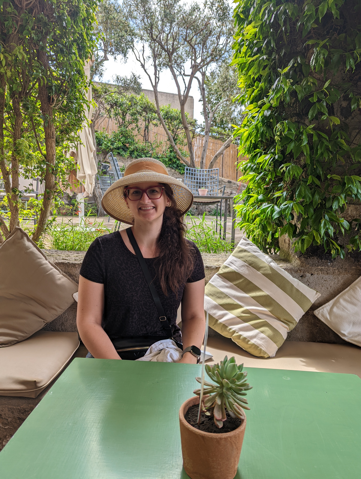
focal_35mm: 24
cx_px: 180
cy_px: 240
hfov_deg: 56.9
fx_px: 333
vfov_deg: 71.5
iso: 37
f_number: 1.85
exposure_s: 1/913
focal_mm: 6.81
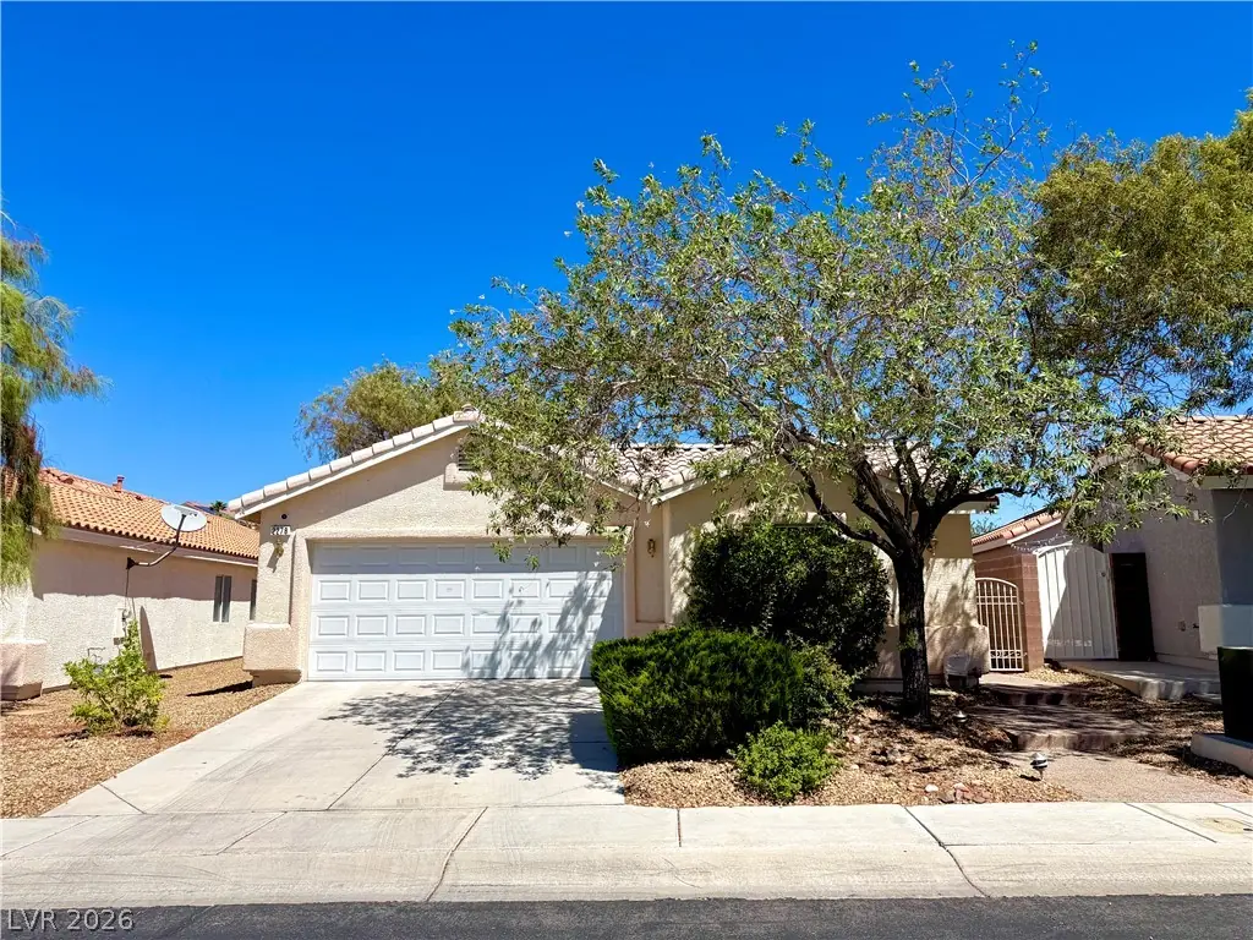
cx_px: 626
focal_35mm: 24
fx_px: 869
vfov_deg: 56.8
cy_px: 470
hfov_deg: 71.6
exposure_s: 1/6711
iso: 80
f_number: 1.78
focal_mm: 6.76
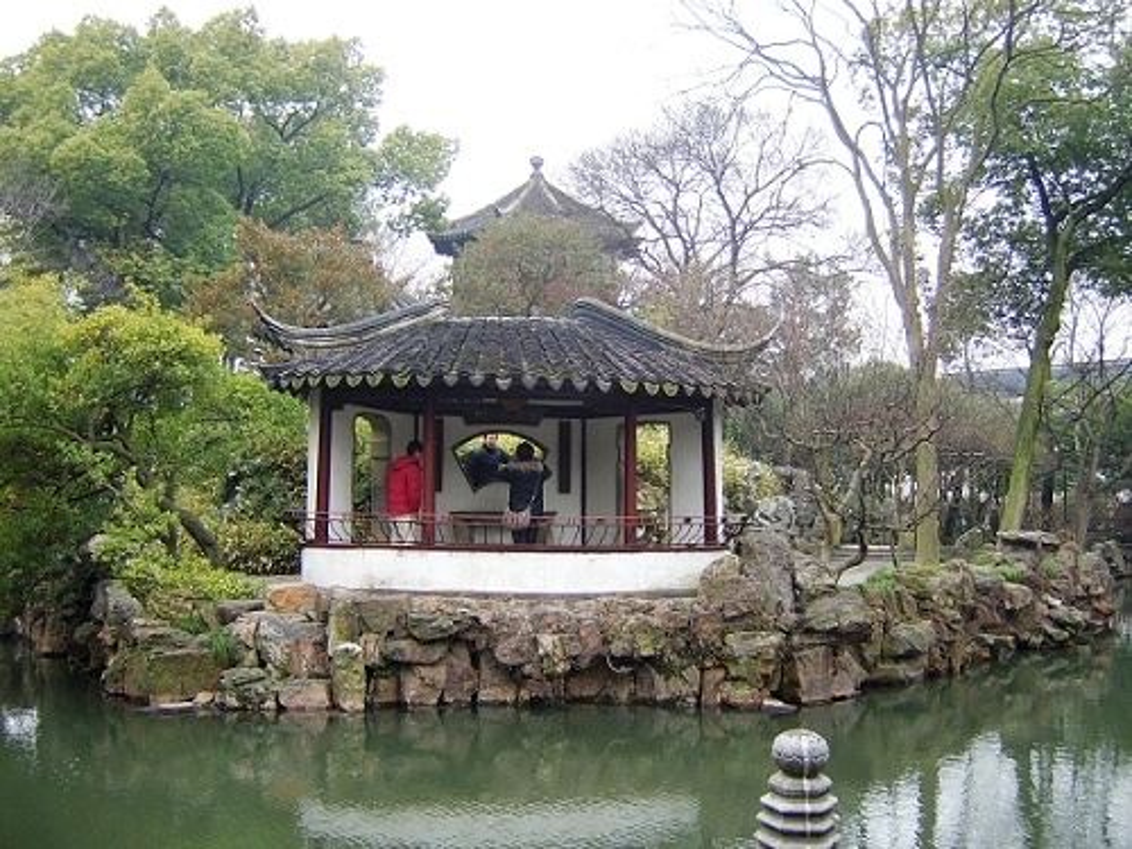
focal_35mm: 31
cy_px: 424
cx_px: 566
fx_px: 1014
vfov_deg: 45.4
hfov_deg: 58.4
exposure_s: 1/54
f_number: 2.7
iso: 100
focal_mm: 8.13
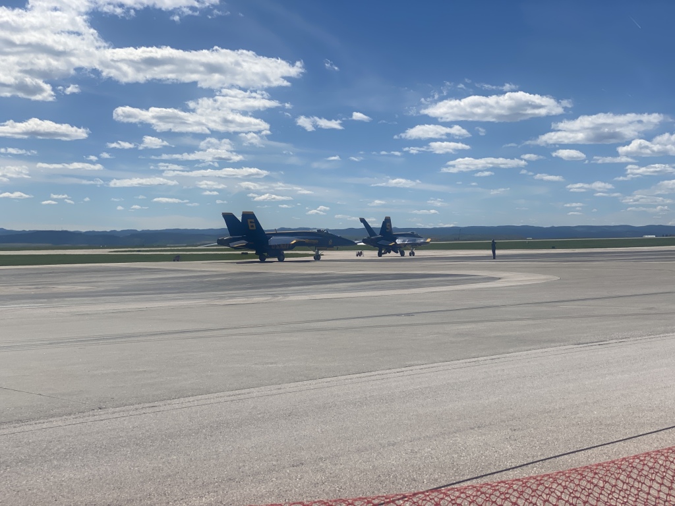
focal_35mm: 52
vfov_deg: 28.0
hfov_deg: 36.8
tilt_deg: +0.1
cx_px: 338
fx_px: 1014
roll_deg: +0.6
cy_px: 253
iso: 20
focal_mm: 6
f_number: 2
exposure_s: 1/3984
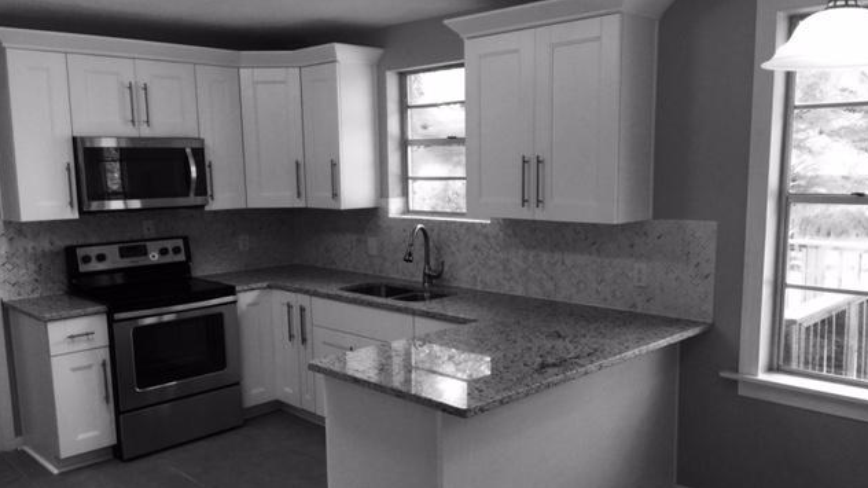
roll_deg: +0.6
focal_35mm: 32
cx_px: 435
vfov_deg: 36.5
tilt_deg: -8.7
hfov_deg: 61.0
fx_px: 736
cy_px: 285
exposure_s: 1/33
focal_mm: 4.15
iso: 50
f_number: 2.2
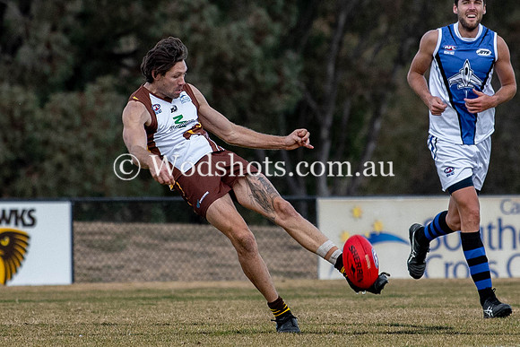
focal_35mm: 1068
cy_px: 118
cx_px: 291
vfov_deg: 1.3
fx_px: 15428
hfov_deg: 1.9
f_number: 3.5
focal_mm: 200
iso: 450
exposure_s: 1/1600
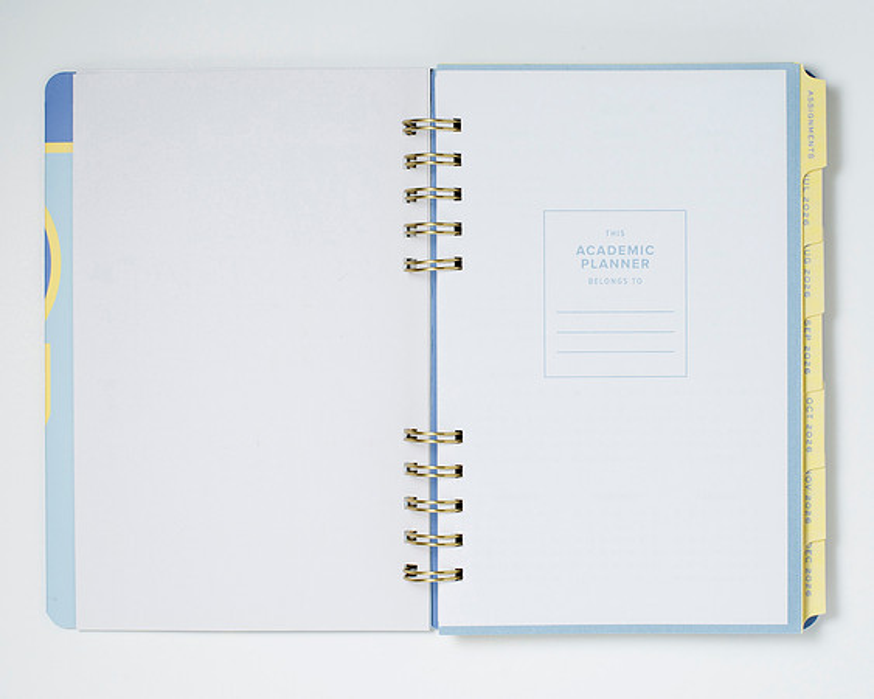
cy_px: 370
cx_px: 433
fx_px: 1865
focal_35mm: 72
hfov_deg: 26.4
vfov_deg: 21.2
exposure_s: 1/200
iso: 200
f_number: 9
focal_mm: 50
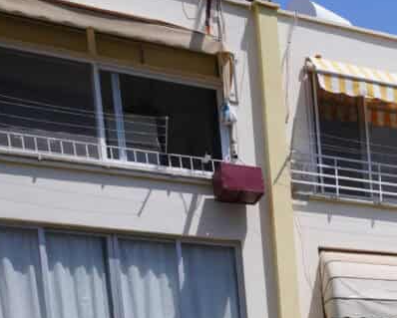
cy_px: 531
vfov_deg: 16.4
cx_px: 980
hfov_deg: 14.3
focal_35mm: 82
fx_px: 964
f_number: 10
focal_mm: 17
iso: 100
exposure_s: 1/200
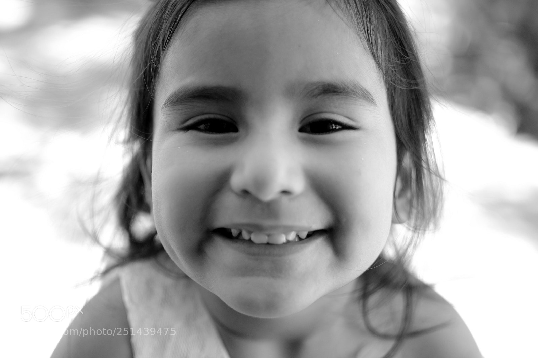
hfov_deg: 37.9
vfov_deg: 25.7
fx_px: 784
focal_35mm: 52
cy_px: 179
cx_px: 269
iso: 220
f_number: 1.8
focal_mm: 35
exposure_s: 1/500
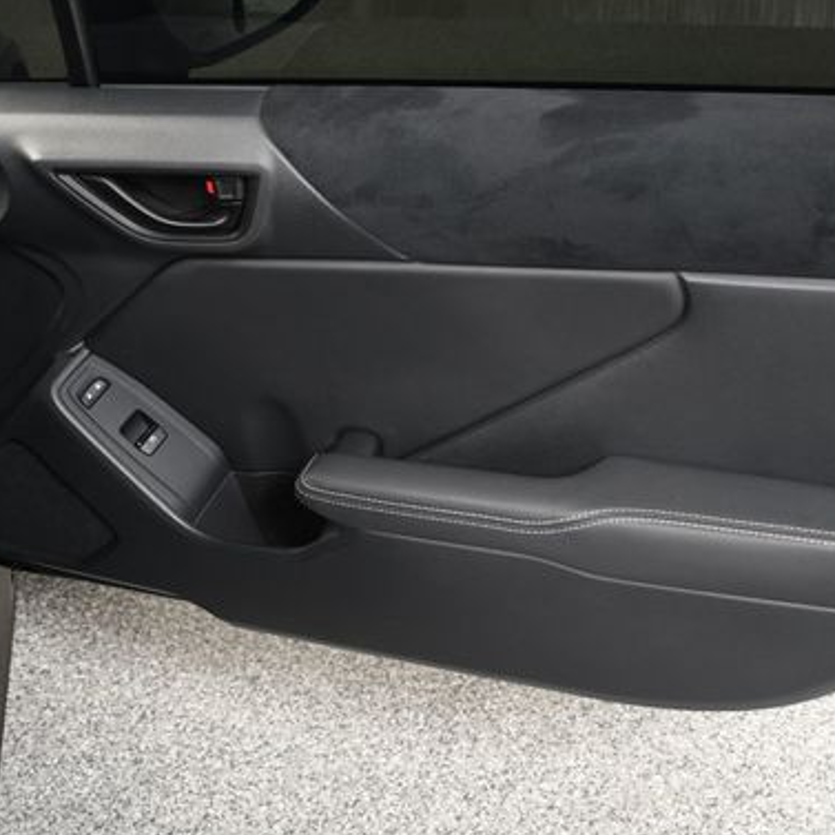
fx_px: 1337
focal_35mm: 49
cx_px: 472
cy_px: 379
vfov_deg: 34.7
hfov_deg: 34.6
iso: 100
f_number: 3.8
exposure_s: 1/160
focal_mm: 23
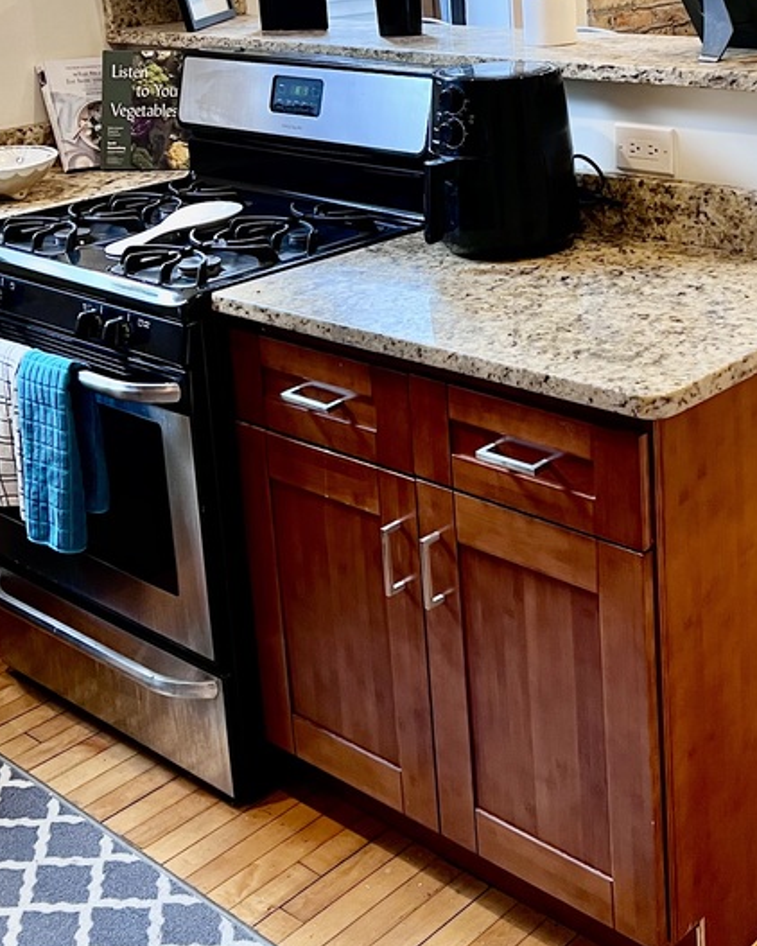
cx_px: 583
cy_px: 201
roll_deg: +1.7
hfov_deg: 28.6
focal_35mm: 52
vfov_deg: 34.9
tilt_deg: -12.1
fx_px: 1455
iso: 160
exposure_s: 1/60
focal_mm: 5.7
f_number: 1.5
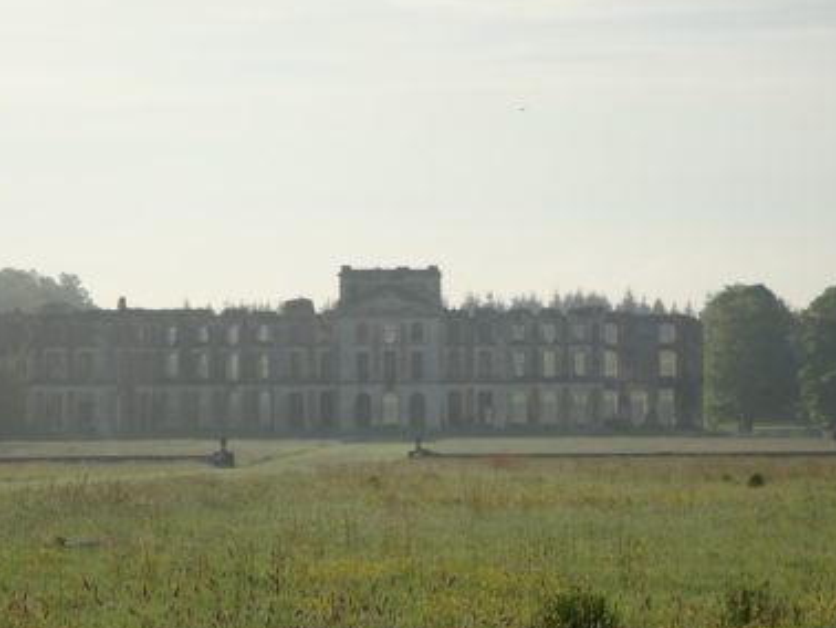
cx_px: 458
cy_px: 404
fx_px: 4567
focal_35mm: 189
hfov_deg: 10.5
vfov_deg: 7.9
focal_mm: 24.36
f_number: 5.6
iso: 80
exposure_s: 1/400
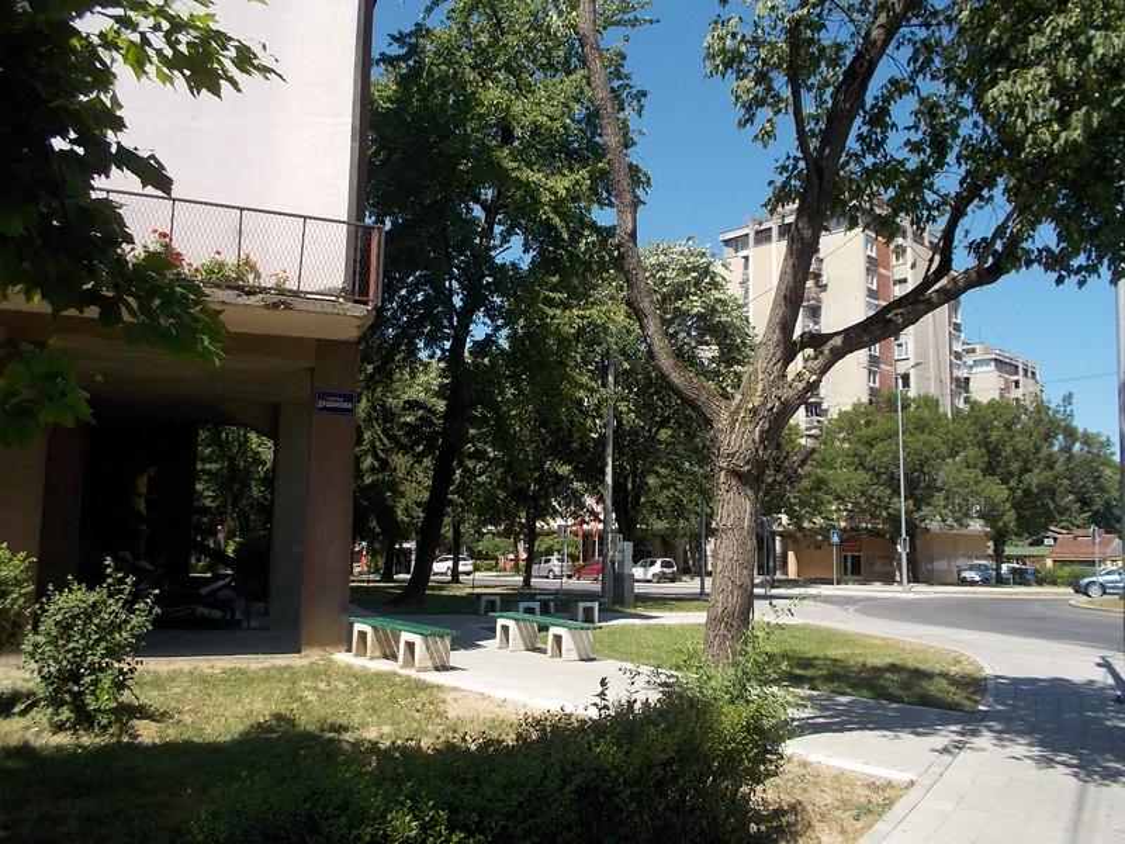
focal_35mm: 29
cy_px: 422
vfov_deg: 48.2
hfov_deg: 61.7
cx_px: 562
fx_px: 942
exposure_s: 1/640
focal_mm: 4.1
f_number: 3.3
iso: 80
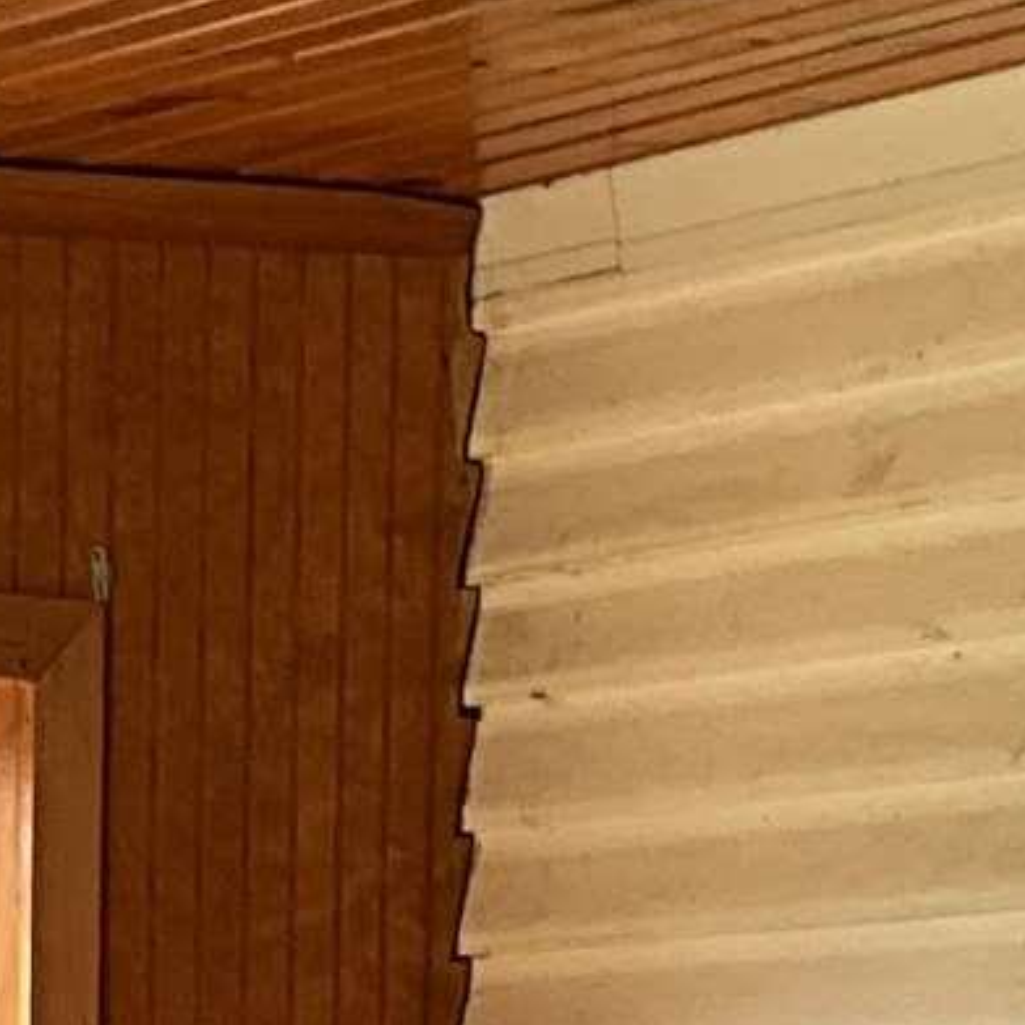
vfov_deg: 7.8
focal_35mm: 201
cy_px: 2793
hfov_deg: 8.7
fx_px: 6734
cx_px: 214
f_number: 1.8
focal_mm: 3
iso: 25
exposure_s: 1/122
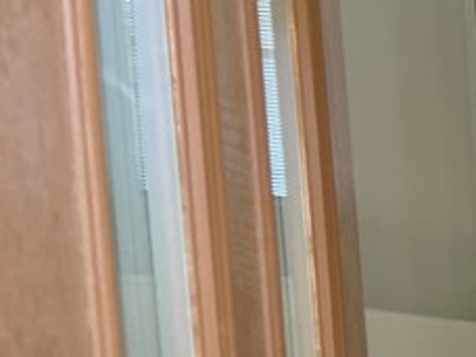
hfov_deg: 13.5
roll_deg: +1.5
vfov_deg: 11.8
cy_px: 624
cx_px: 1048
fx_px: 1609
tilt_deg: -6.1
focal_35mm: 117
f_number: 1.6
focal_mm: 4.2
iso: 40
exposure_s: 1/121
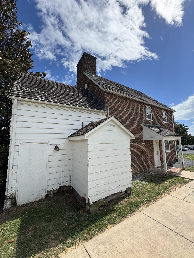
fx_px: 105
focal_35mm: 14
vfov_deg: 102.1
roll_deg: -0.3
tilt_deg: +7.1
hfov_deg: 85.7
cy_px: 129
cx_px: 97
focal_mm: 2.22
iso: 50
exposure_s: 1/2083
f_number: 2.2
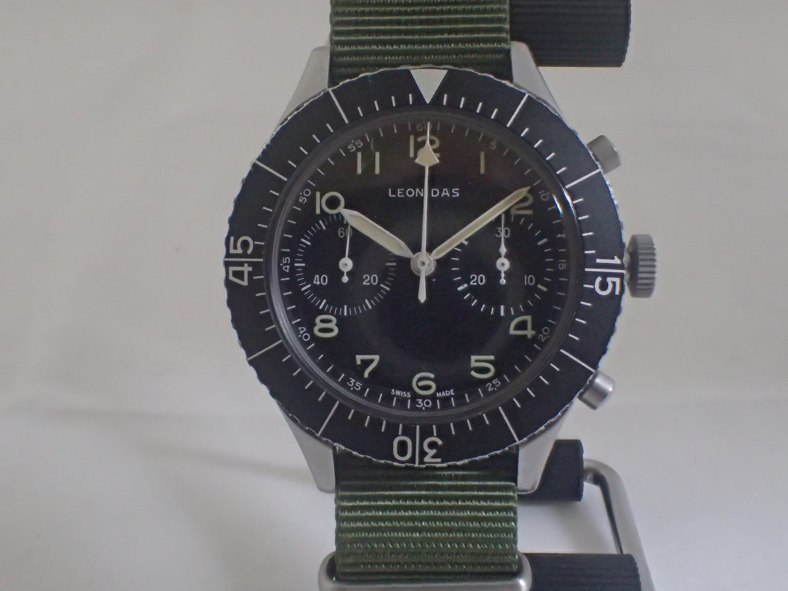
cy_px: 296
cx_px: 394
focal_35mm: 38
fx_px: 865
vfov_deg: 37.7
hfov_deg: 49.0
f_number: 3.5
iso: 1600
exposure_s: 1/40
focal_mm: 6.86
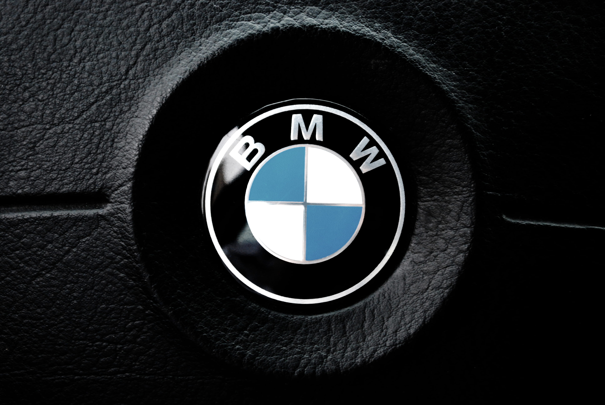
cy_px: 202
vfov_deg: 20.2
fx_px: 1136
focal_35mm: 68
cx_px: 302
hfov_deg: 29.8
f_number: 5.3
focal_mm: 45
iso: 1600
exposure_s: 1/15
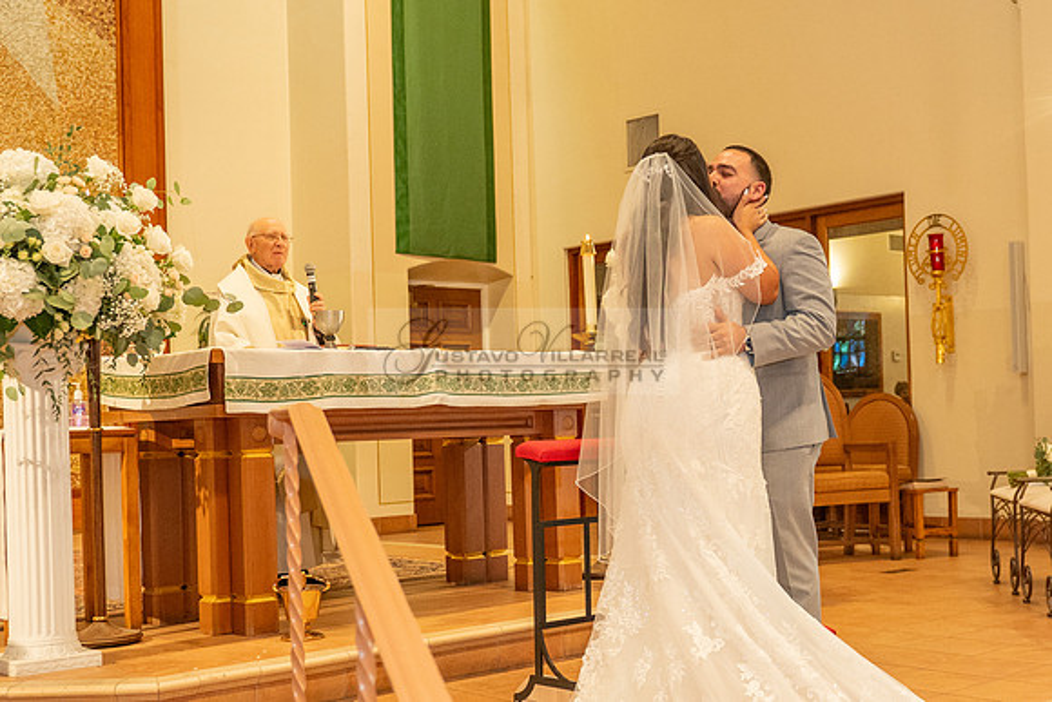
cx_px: 684
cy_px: 398
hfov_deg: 40.4
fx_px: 1413
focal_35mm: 48
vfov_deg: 27.9
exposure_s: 1/160
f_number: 2.8
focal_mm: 24
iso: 1600
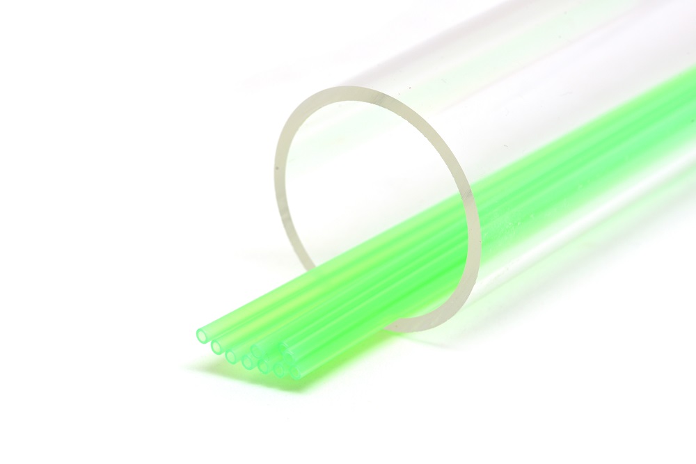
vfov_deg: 13.0
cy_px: 232
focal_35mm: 105
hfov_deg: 19.5
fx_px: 2030
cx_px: 348
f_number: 16
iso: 100
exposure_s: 1/10
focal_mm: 105
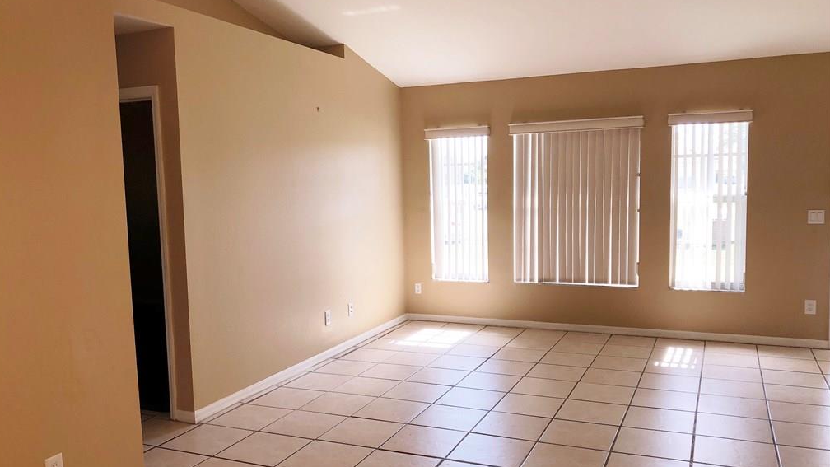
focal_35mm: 31
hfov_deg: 62.6
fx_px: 682
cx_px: 411
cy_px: 253
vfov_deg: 37.8
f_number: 1.8
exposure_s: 1/151
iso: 20
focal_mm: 4
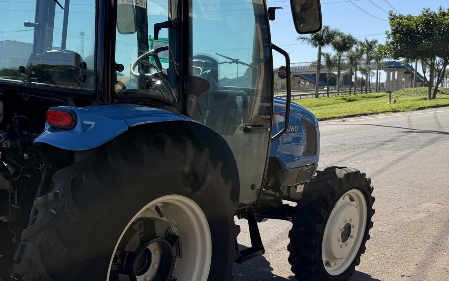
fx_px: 600
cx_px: 143
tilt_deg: -7.2
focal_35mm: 49
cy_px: 173
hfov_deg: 40.4
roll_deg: -1.5
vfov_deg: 26.3
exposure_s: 1/3584
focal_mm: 6.76
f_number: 1.78
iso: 80
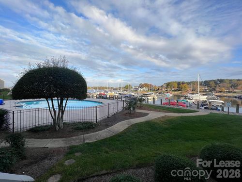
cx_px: 121
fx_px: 91
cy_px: 91
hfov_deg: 106.2
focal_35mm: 13
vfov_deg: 89.9
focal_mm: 1.57
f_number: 1.8
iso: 32
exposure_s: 1/968
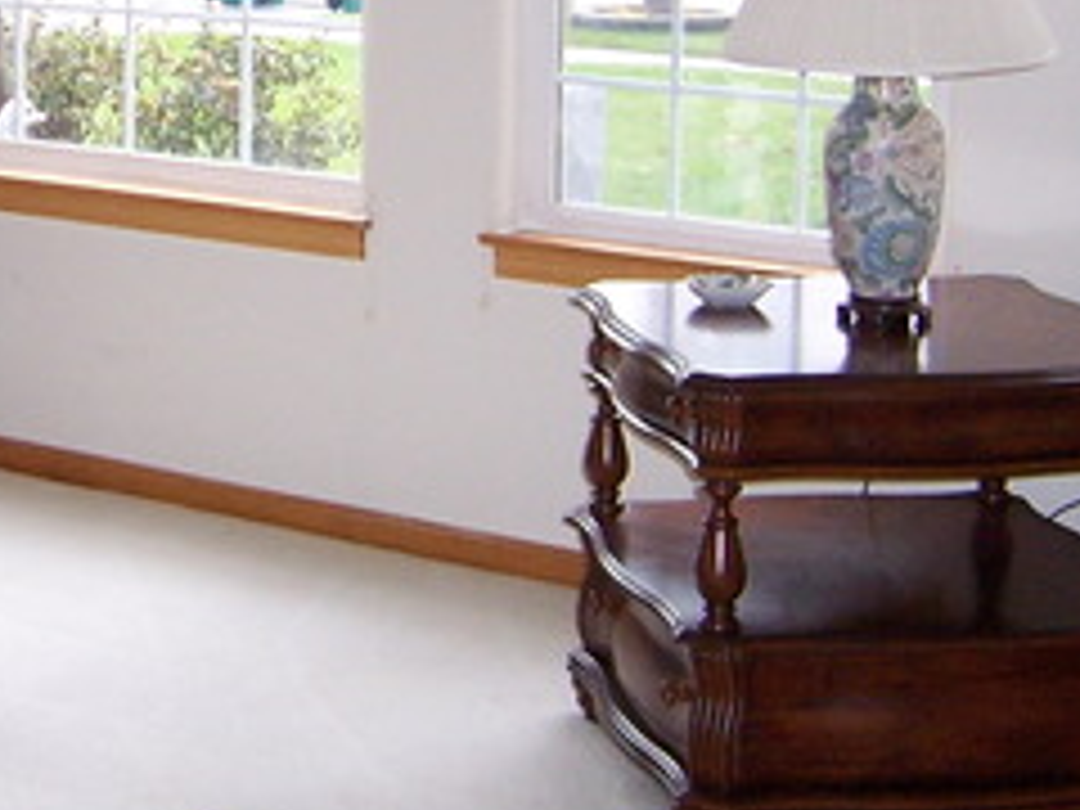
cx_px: -32
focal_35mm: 88
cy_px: -58
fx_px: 2746
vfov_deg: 16.3
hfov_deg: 21.4
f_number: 2.8
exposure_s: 1/90
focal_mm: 5.5
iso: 140
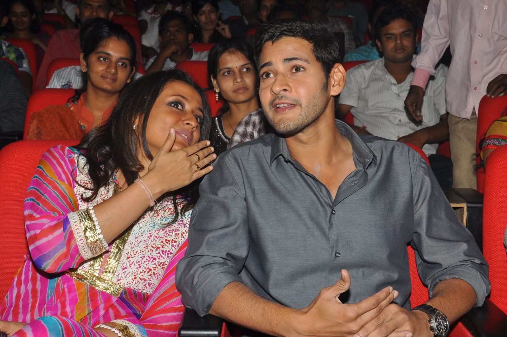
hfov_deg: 33.4
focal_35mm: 60
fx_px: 844
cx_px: 254
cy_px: 168
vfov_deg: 22.6
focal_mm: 40
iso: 200
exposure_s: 1/200
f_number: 11
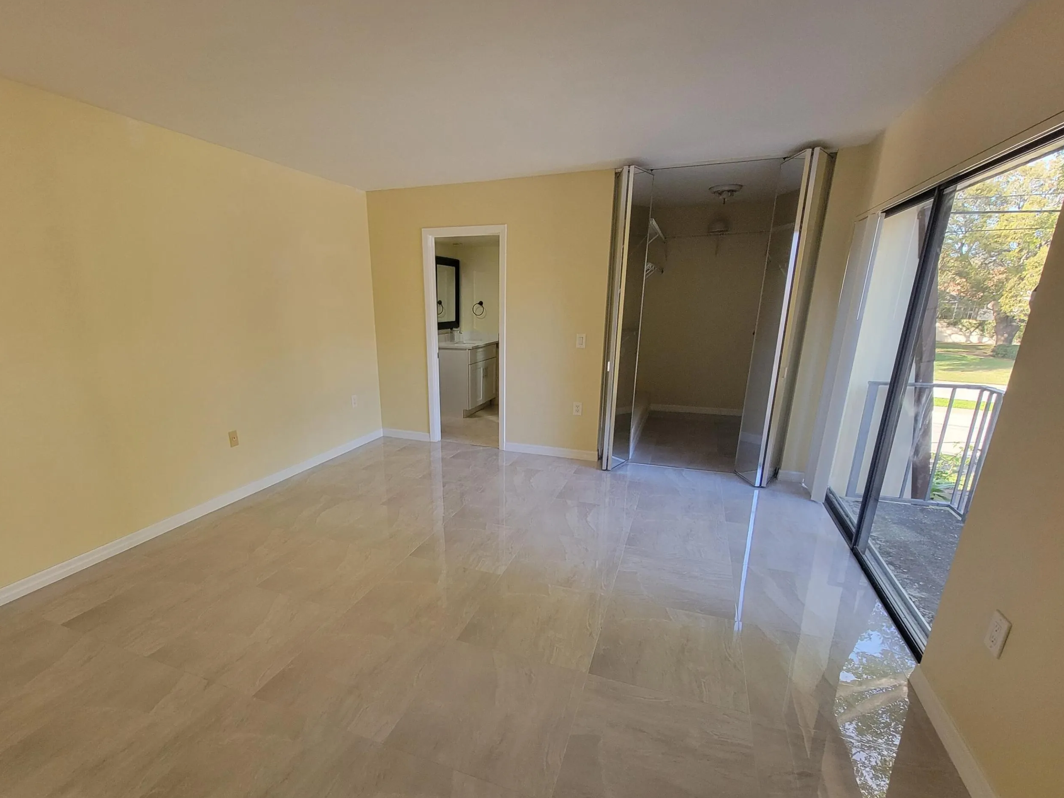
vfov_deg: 81.4
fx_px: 461
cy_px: 445
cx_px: 493
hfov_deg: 98.0
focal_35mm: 15
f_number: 2.2
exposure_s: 1/60
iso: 320
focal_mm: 2.2
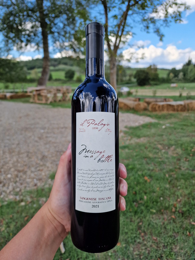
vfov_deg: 73.9
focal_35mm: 23
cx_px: 98
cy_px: 130
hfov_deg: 58.9
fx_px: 173
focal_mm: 6.4
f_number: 1.8
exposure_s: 1/546
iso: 50
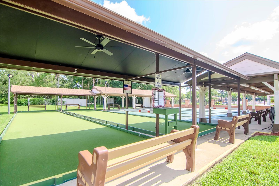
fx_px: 128
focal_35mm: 16
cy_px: 93
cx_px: 140
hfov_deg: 95.0
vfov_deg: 72.0
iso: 640
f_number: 5
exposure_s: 1/1250
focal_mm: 11
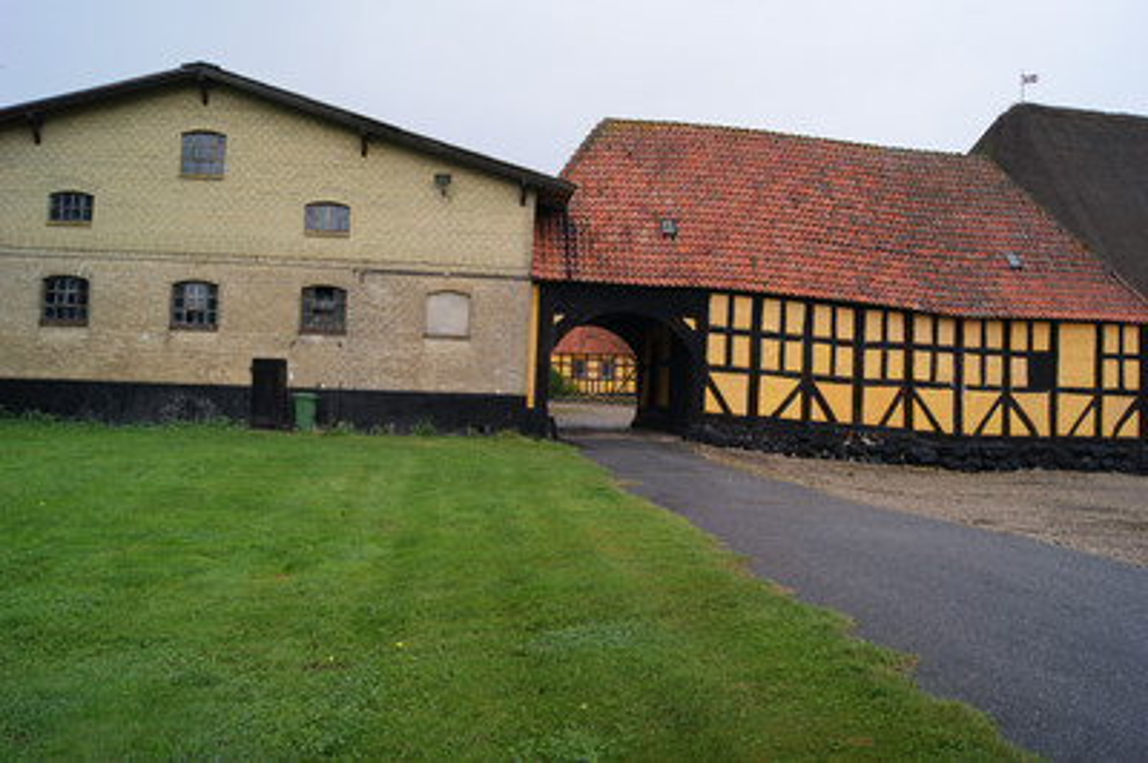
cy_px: 382
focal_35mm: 27
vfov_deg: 47.9
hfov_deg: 67.4
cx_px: 574
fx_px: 860
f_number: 8
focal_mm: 18
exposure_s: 1/60
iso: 100
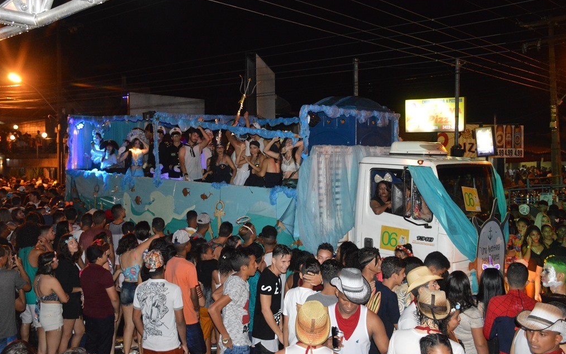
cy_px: 173
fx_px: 525
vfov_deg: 37.3
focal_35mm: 34
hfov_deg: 56.7
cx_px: 281
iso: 3200
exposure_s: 1/60
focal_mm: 22
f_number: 3.5
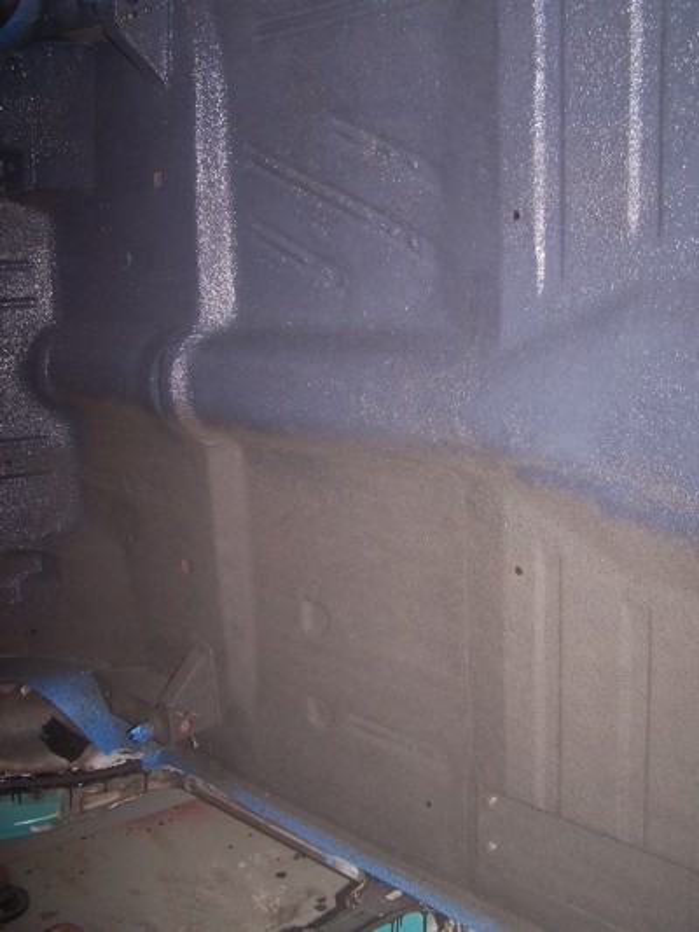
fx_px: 1023
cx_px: 350
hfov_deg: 37.7
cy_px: 466
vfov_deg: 49.0
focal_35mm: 38
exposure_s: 1/60
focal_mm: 6.3
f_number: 2.8
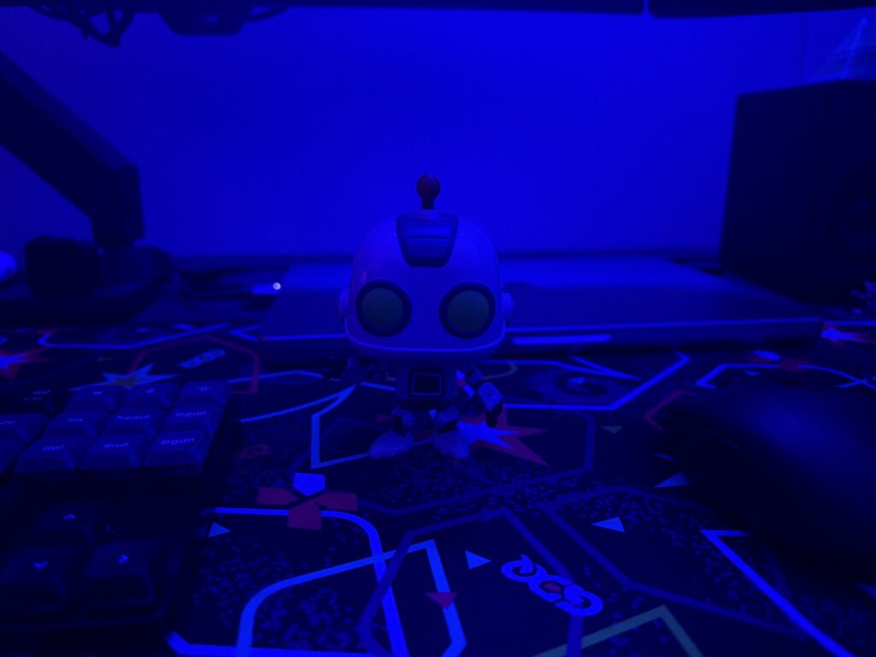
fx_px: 607
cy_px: 328
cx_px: 438
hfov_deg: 71.6
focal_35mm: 24
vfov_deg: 56.8
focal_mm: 6.93
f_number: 1.8
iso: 1600
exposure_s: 1/15
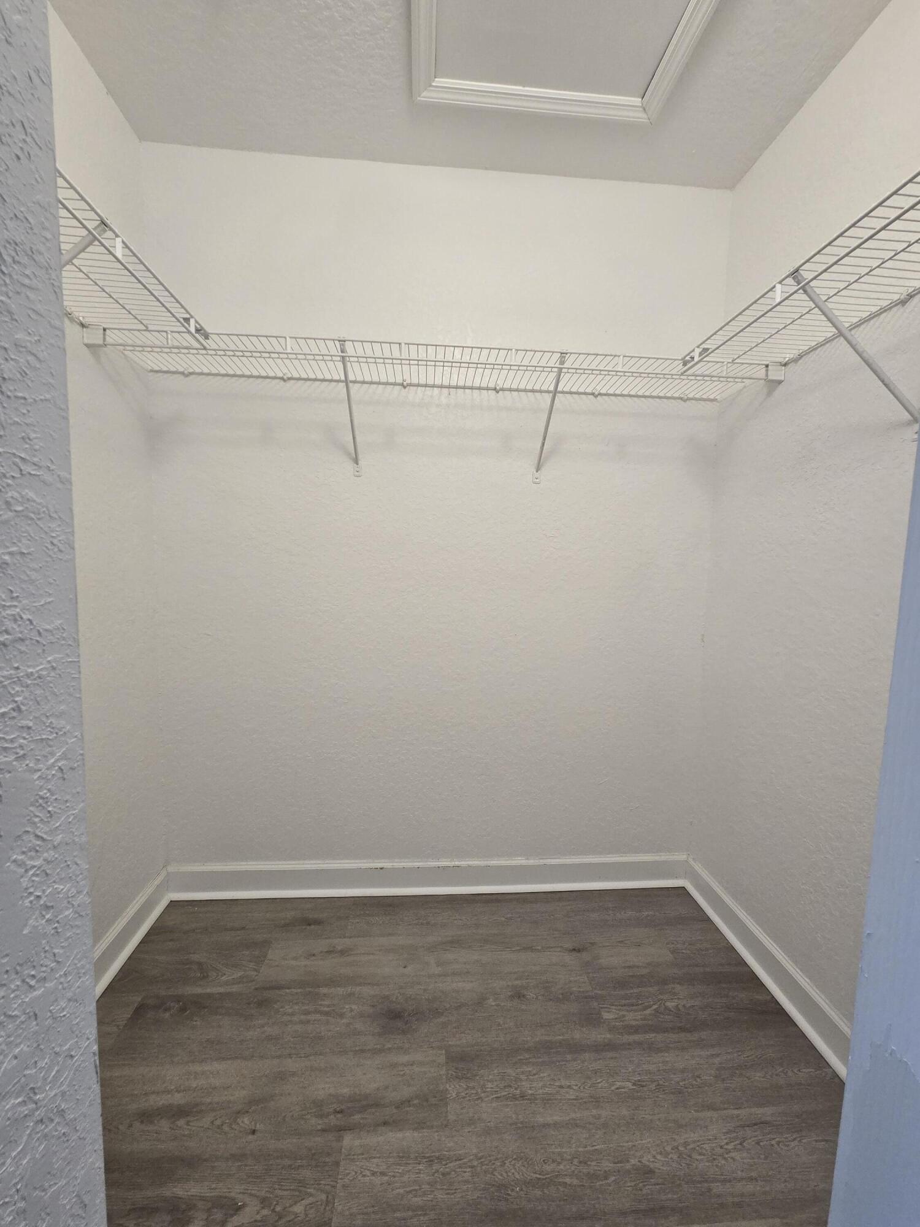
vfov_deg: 106.2
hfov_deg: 89.9
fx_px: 461
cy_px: 614
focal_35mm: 13
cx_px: 460
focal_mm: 2.2
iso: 160
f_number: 2.2
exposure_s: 1/60
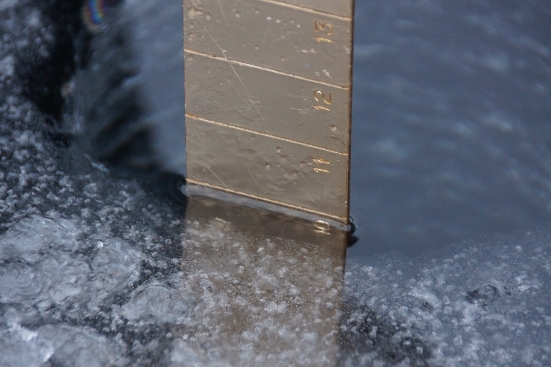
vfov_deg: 4.0
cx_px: 276
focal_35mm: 345
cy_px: 184
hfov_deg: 6.0
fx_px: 5280
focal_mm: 230
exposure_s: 1/320
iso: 1600
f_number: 6.3
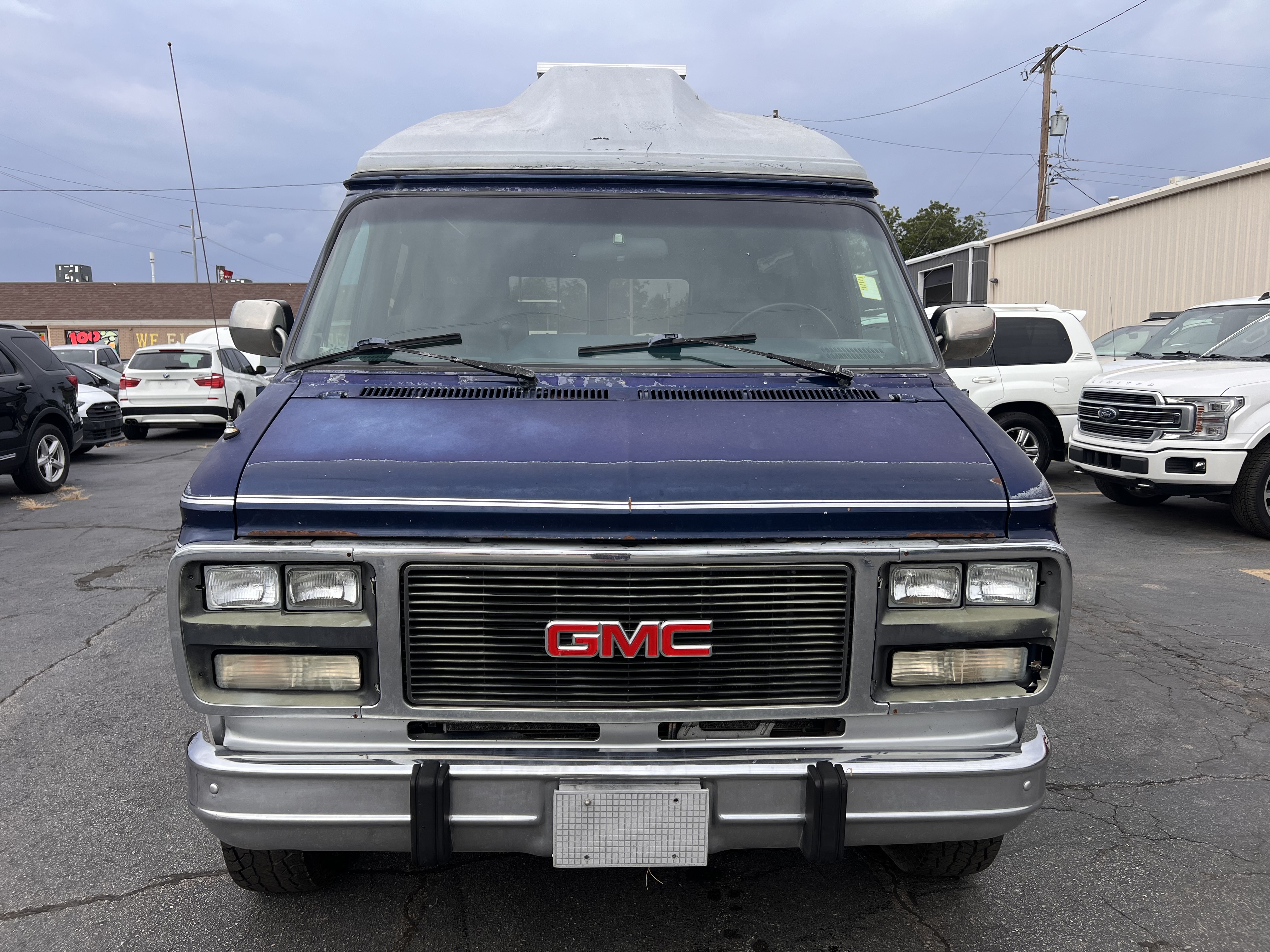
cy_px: 476
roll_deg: +0.5
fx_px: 954
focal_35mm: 26
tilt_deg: -7.0
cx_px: 635
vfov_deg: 53.1
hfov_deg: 67.3
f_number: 1.5
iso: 50
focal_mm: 5.7
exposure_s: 1/2404
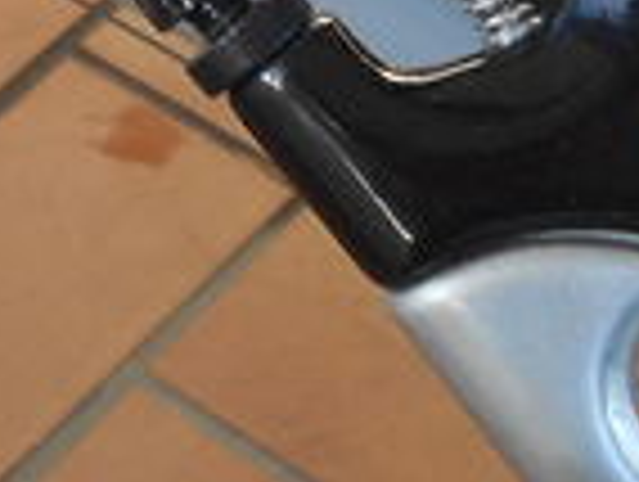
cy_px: -779
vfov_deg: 7.7
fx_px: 3254
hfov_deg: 10.5
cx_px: -522
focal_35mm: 176
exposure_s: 1/50
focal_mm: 4.5
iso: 80
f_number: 3.7
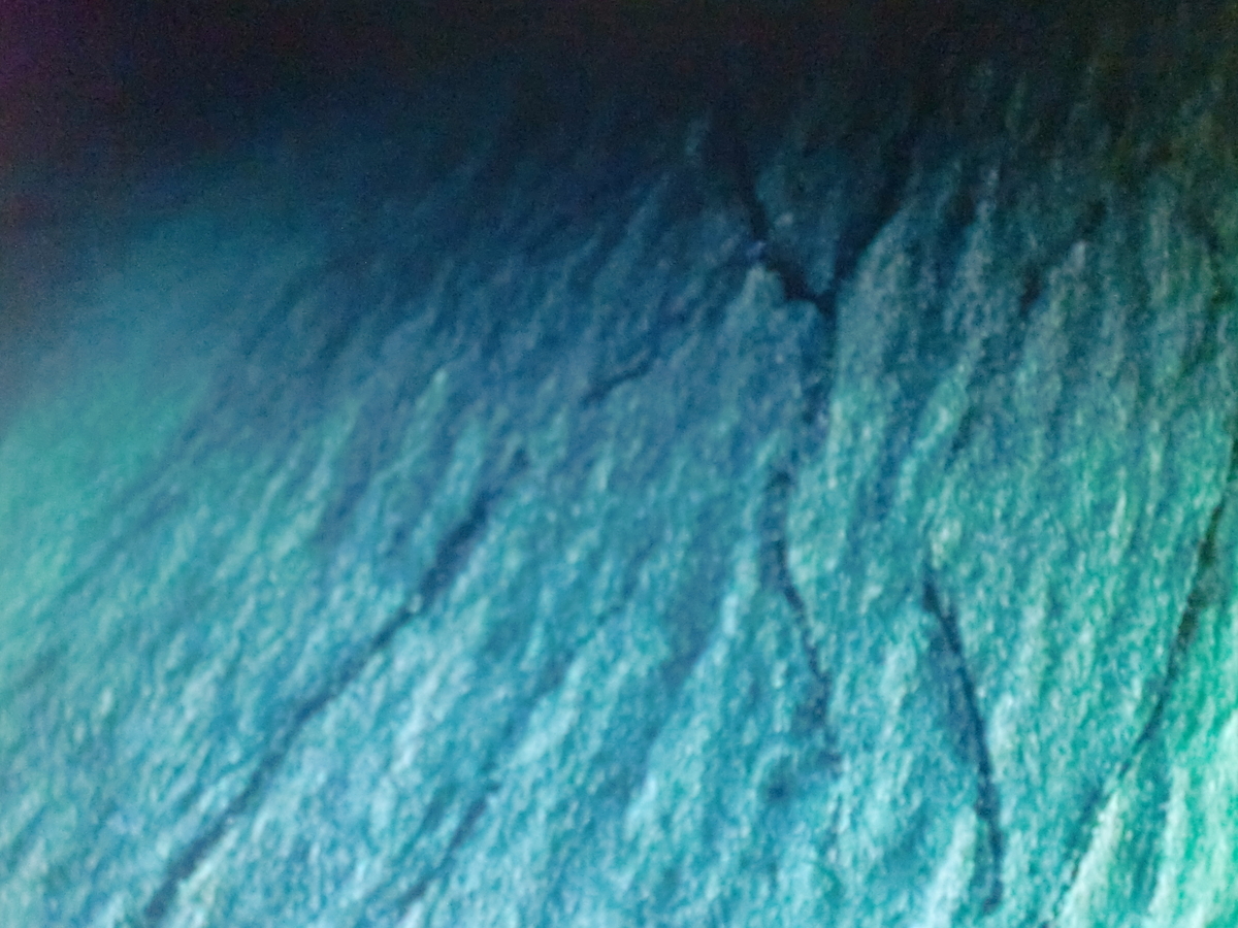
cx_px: 619
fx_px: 1252
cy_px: 464
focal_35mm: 35
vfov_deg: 40.7
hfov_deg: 52.6
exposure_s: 1/25
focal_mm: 6.3
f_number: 3.1
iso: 1600
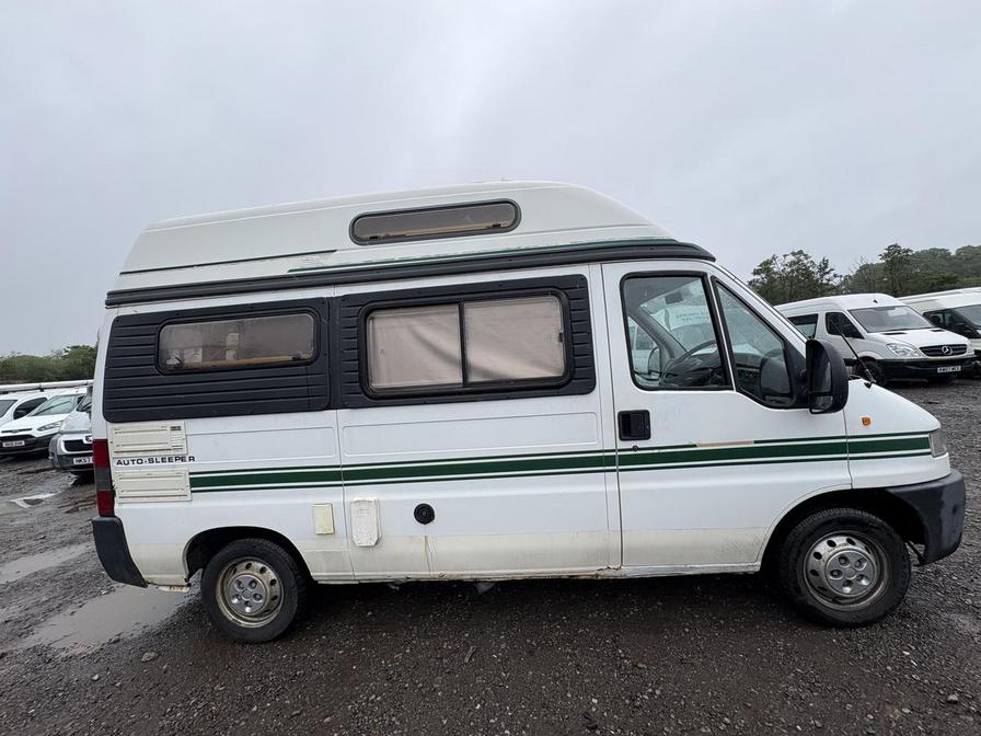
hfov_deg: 102.1
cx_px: 490
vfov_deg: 85.7
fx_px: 397
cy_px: 368
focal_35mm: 14
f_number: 2.2
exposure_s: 1/756
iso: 40
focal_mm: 2.22
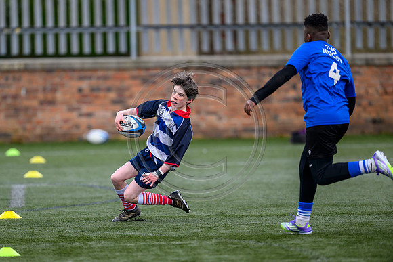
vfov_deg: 3.4
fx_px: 4367
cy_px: 131
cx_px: 196
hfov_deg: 5.2
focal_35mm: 400
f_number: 3.5
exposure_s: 1/2000
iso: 500
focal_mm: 400
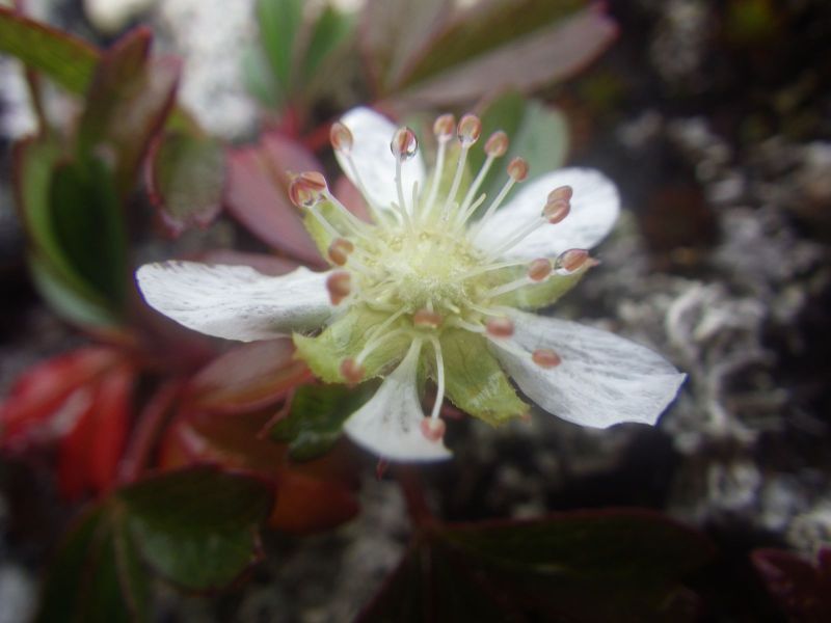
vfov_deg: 41.8
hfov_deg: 54.0
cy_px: 312
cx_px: 416
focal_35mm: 34
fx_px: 816
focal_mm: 6.1
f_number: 3.8
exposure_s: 1/125
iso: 125
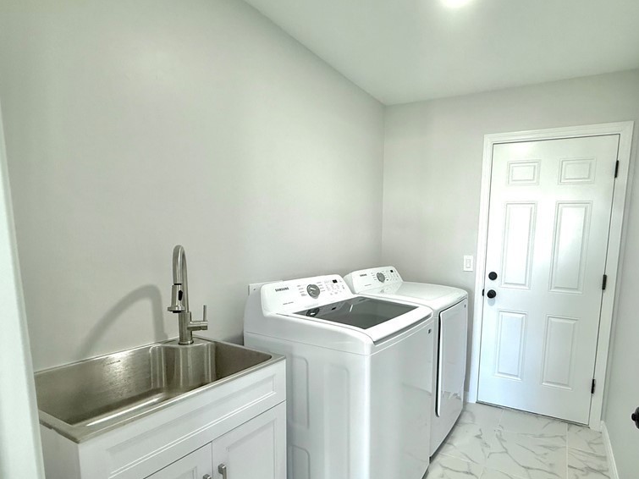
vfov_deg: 68.1
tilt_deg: -7.3
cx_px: 406
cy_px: 284
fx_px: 351
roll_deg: -2.0
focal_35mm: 19
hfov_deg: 82.8
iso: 200
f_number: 2.2
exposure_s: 1/120
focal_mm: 2.22
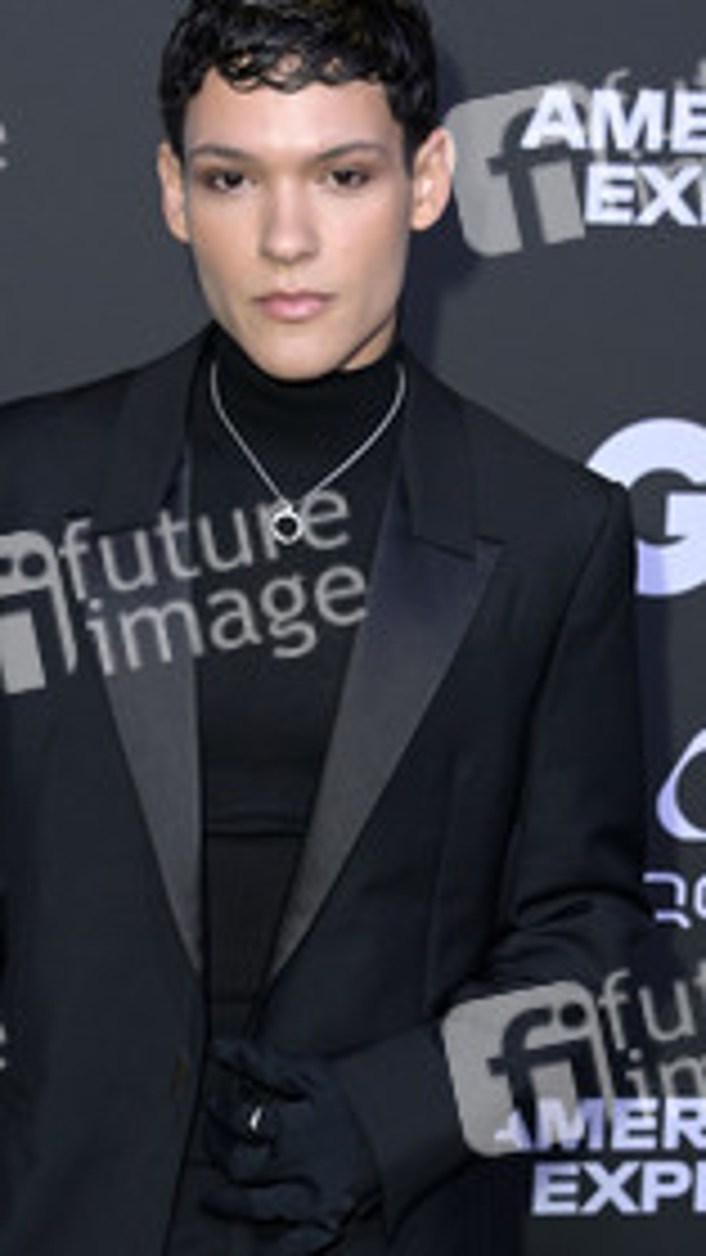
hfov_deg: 16.7
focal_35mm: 72
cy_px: 824
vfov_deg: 29.2
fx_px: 2395
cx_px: 265
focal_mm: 48
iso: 1000
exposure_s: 1/250
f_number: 5.6
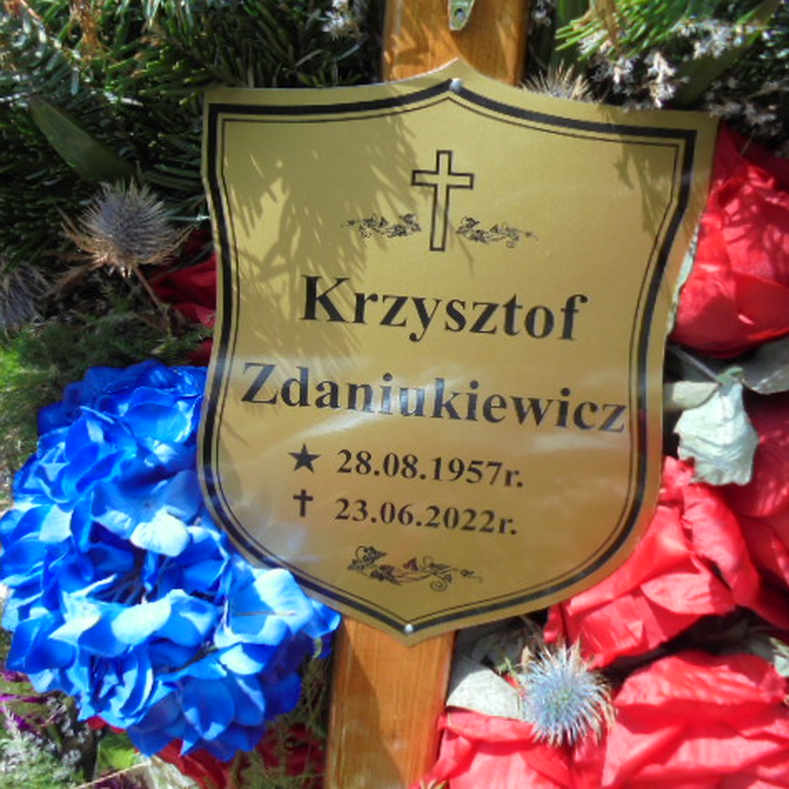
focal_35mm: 31
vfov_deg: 52.5
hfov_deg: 52.4
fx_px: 799
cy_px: 393
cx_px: 341
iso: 100
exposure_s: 1/500
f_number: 3.5
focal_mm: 4.6
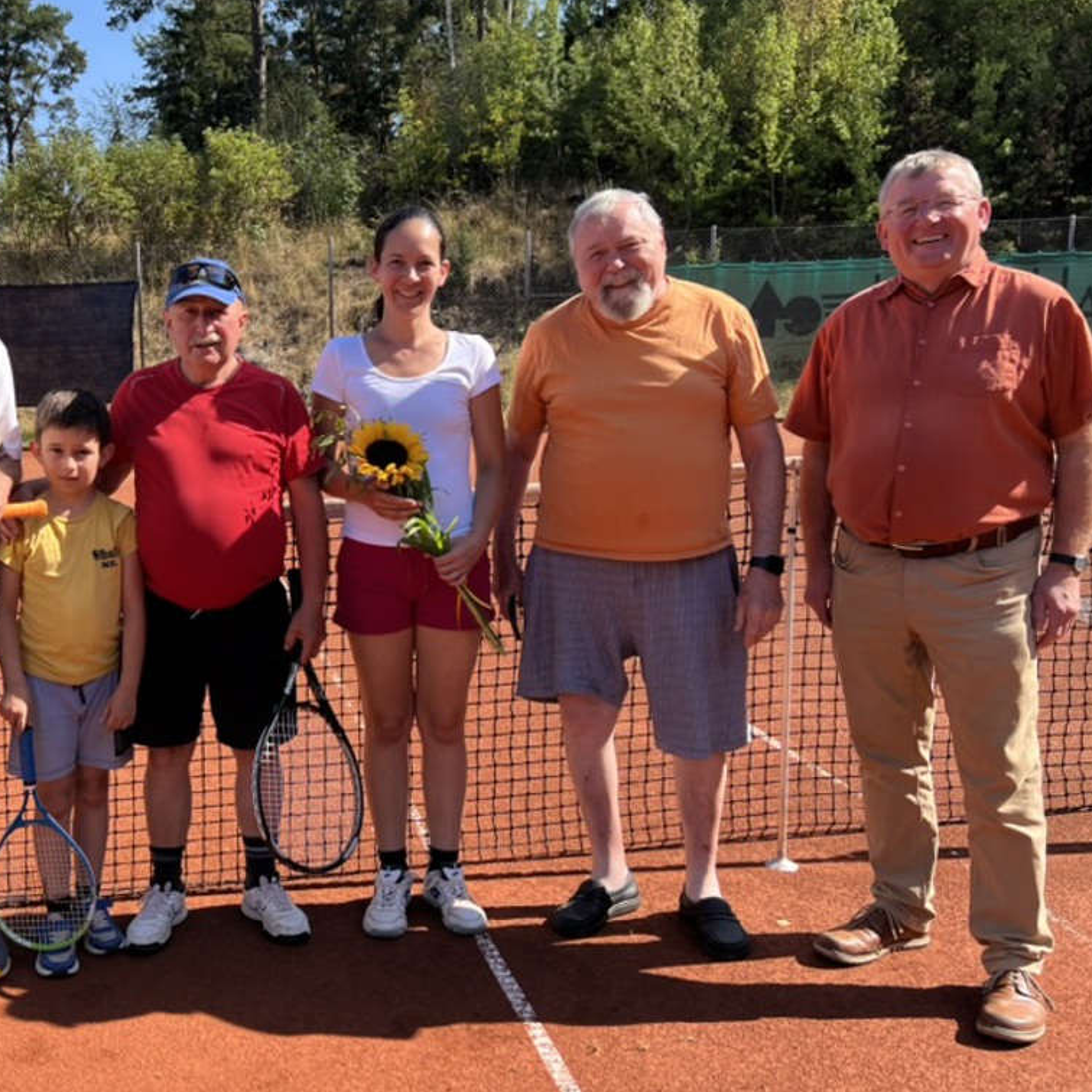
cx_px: 270
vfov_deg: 43.8
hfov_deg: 42.5
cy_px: 569
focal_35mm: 38
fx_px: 1356
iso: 50
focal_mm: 5.7
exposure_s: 1/1669
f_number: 1.5
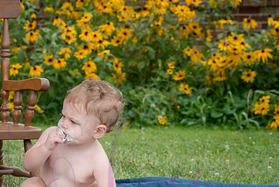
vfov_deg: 9.5
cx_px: 88
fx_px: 1125
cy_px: 124
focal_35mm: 145
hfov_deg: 14.1
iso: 500
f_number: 9
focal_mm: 86
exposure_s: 1/320
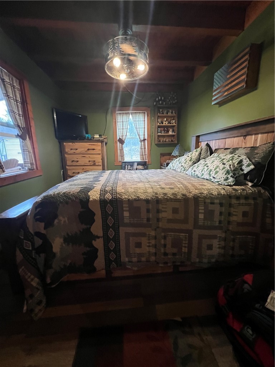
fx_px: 138
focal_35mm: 13
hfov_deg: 89.9
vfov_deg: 106.2
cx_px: 138
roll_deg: +1.4
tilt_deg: -10.6
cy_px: 184
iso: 1000
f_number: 1.8
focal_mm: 1.57
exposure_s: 1/60
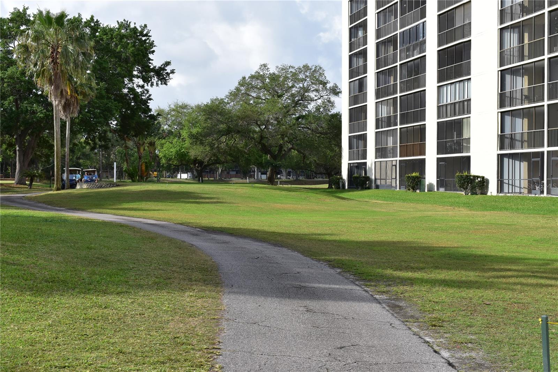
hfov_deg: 35.1
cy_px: 186
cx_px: 279
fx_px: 883
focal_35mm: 57
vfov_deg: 23.8
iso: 400
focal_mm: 38
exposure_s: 1/500
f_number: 11
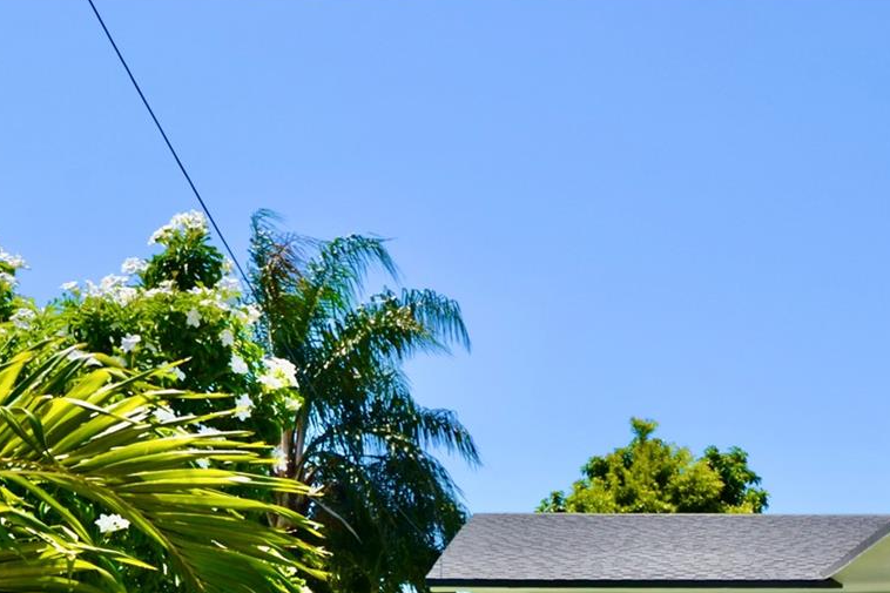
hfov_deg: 26.5
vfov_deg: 17.4
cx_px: 586
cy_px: 618
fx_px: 1878
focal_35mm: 76
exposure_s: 1/200
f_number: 7.1
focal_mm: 24
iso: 100
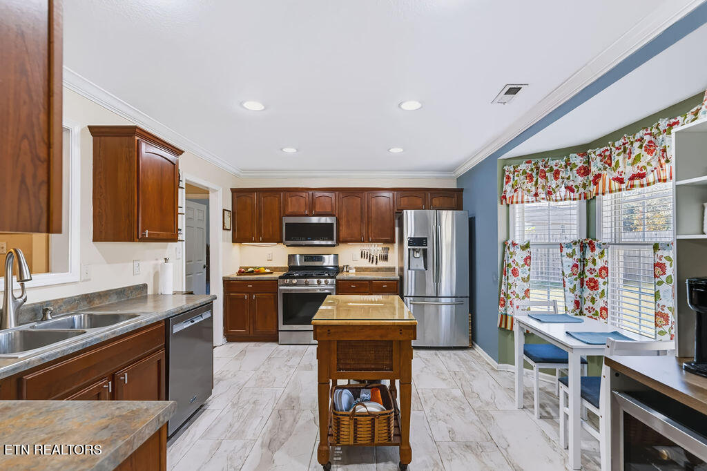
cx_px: 354
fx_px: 314
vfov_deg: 73.7
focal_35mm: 16
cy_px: 236
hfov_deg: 96.8
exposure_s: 1/2000
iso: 640
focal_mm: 16
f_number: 5.6
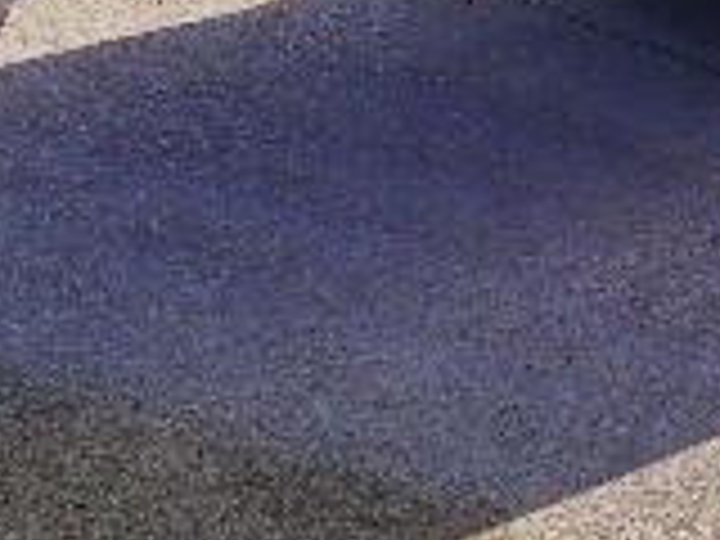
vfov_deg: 11.0
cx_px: 1210
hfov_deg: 13.8
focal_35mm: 130
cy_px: -266
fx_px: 2704
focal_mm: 5.4
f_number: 1.8
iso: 50
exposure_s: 1/3333
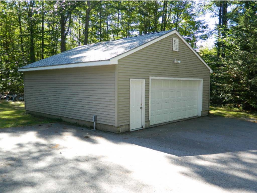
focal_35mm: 31
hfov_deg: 58.3
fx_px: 230
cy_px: 96
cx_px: 128
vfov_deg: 45.5
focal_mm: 5.6
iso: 110
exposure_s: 1/160
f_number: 3.2
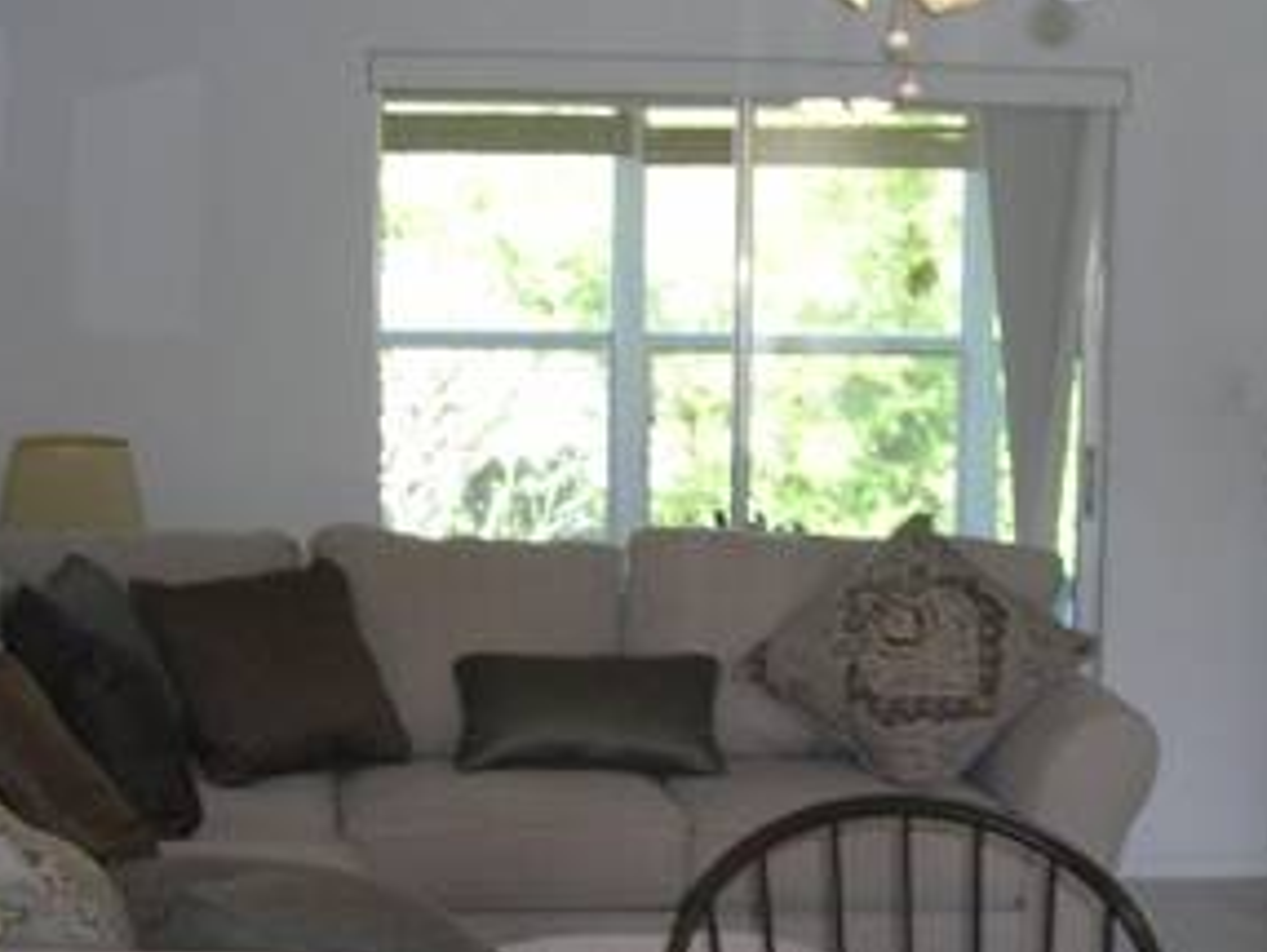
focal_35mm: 85
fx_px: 3114
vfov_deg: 17.3
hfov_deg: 22.9
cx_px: 802
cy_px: 700
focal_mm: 8
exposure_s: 1/30.1
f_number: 2.8
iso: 100
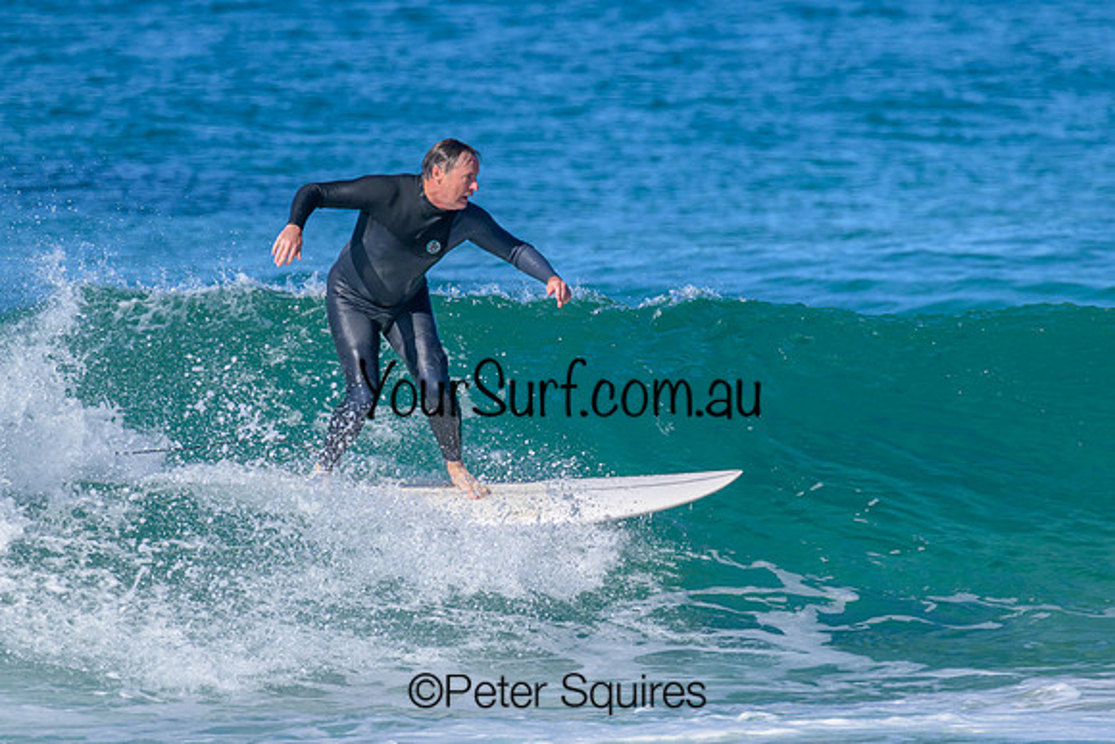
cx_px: 651
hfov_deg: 2.7
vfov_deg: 1.8
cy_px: 369
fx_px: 23858
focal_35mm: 770
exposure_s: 1/2000
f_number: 8
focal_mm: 560
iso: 500
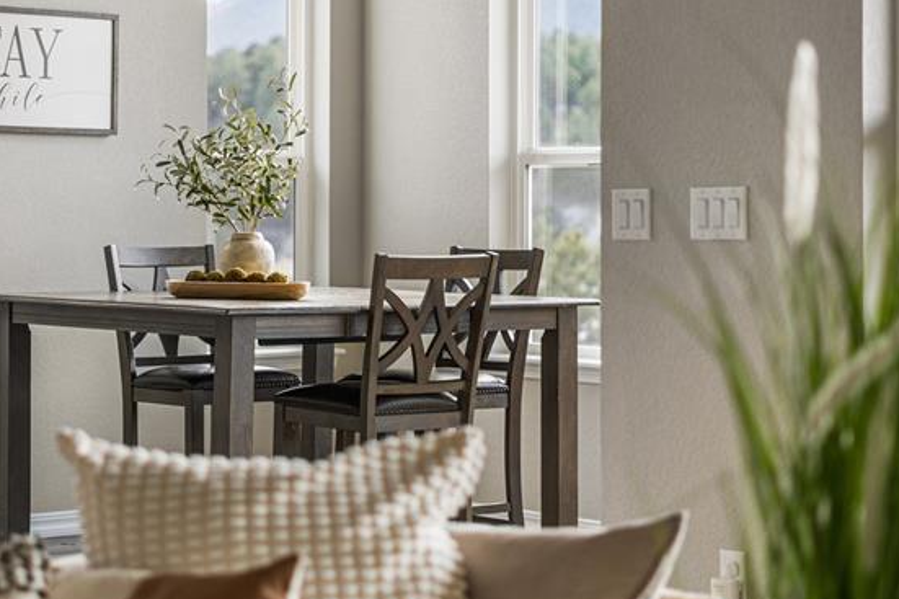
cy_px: 240
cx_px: 308
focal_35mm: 93
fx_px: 2322
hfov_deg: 21.8
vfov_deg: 14.7
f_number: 1.8
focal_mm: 50
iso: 160
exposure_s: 1/250
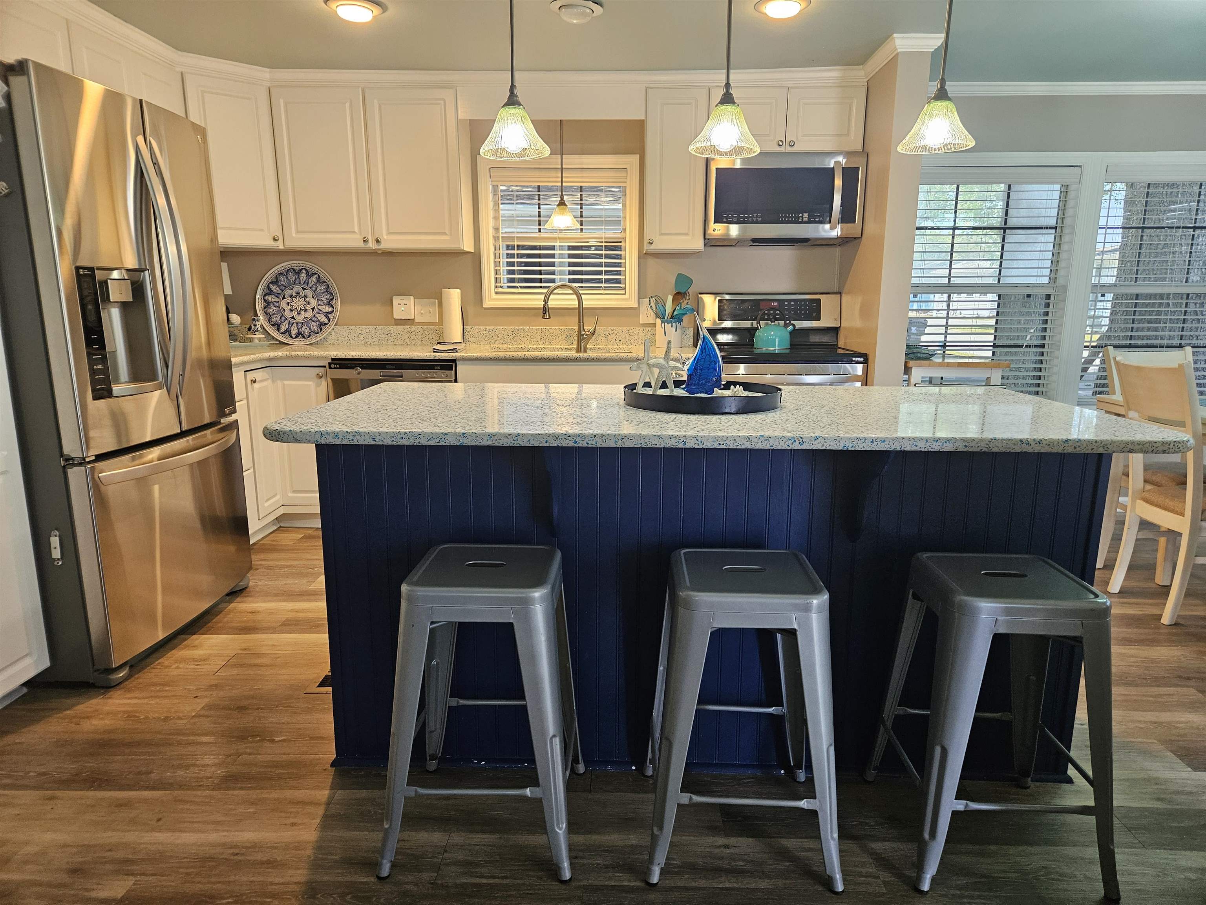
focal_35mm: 23
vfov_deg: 58.9
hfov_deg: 73.9
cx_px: 603
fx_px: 801
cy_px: 452
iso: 250
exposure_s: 1/120
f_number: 1.8
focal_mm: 5.4
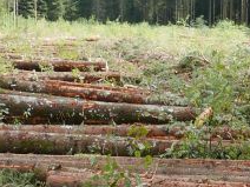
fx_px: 838
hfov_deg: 16.9
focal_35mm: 116
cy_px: 243
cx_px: 53
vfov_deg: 12.4
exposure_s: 1/160
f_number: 5.6
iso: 200
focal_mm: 10.9
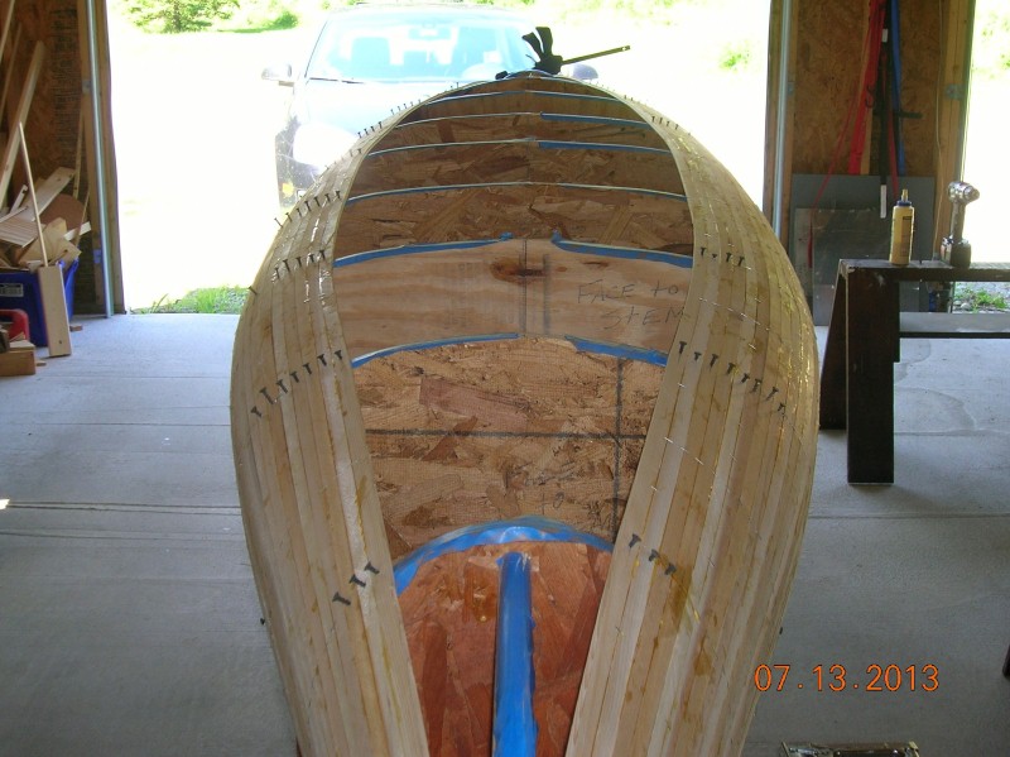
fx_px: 1458
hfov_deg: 38.2
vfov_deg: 29.1
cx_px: 505
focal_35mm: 50
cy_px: 378
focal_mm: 8.4
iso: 50
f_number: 3.3
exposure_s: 1/30
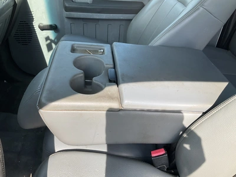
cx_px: 118
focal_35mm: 29
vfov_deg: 48.2
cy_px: 88
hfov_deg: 61.7
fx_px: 198
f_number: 1.8
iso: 25
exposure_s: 1/491
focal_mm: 3
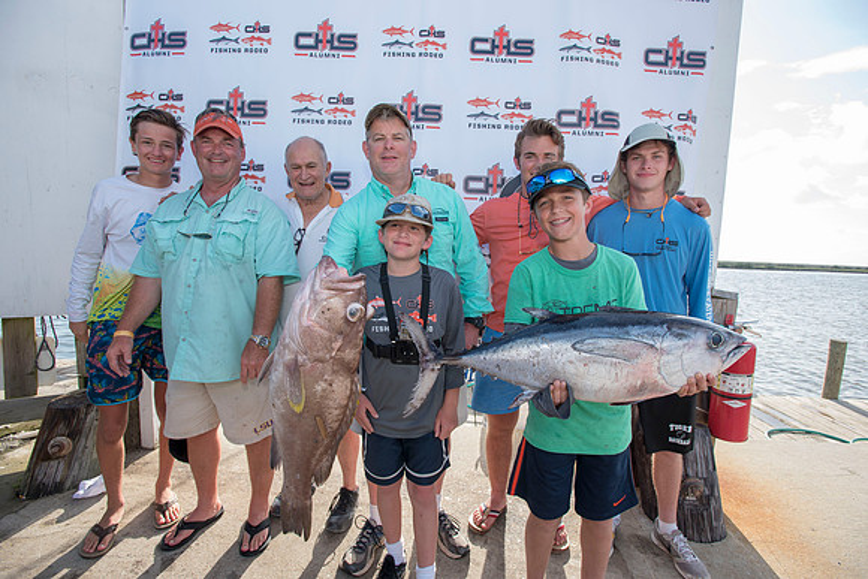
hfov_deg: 93.3
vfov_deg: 70.5
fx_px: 410
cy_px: 290
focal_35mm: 17
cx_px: 434
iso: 250
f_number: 5.6
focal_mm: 17
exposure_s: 1/320
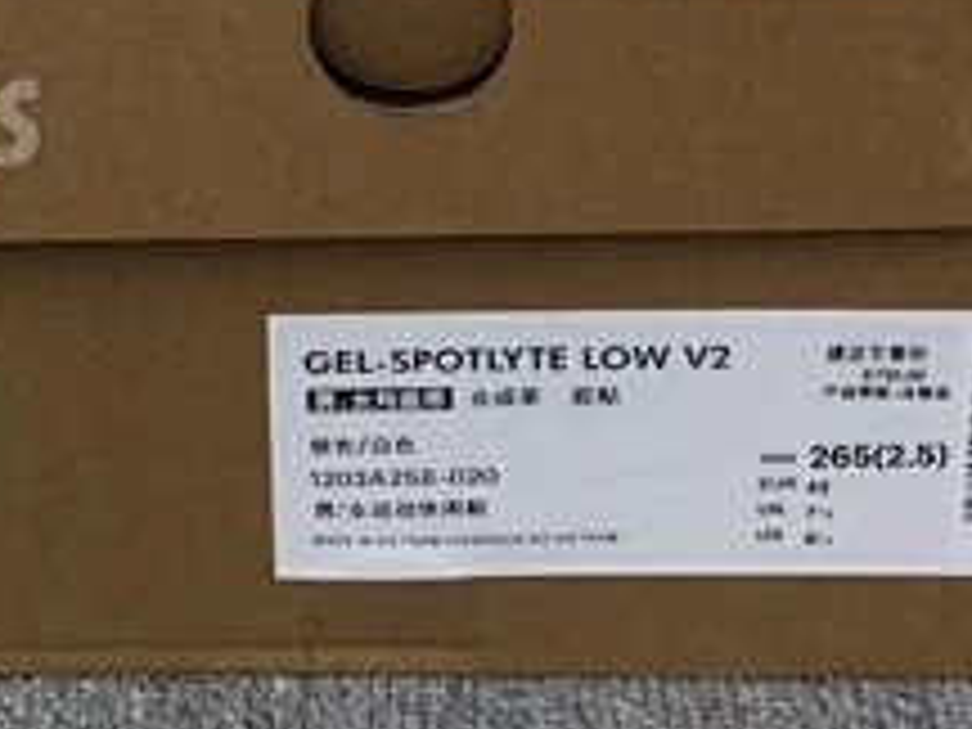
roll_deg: -0.4
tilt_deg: -22.4
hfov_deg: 21.3
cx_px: 400
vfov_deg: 15.3
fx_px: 2583
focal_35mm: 92
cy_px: -207
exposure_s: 1/424
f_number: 2.4
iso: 25
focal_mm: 3.3
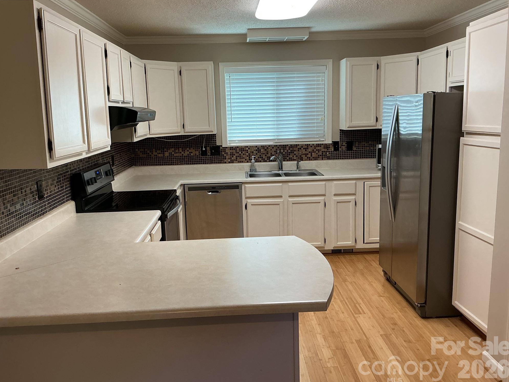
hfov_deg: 60.0
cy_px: 190
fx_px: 441
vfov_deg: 46.8
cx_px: 250
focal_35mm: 30
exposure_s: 1/60
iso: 50
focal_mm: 3
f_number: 1.8
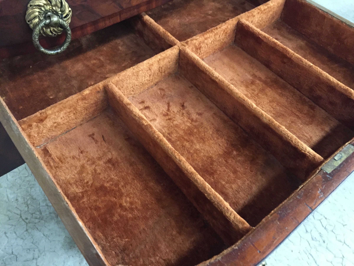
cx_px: 177
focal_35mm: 29
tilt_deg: -52.4
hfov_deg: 61.7
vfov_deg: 48.2
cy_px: 133
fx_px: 297
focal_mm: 4.15
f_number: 2.2
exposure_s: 1/17
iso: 400
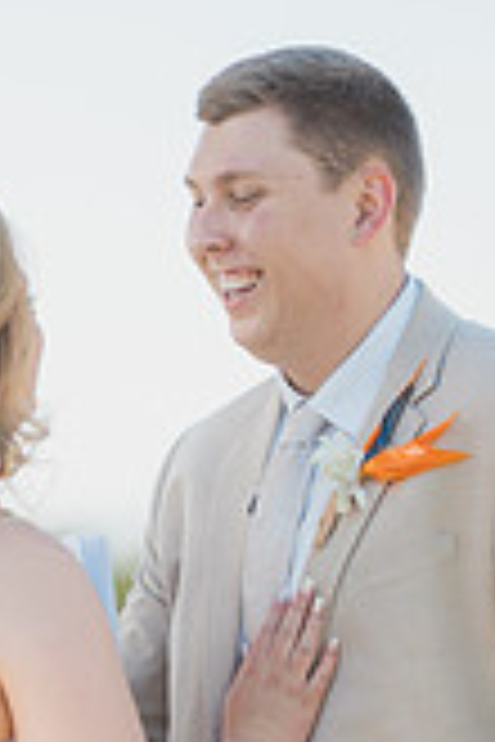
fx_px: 4785
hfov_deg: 5.9
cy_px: 755
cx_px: 76
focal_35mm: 232
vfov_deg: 8.8
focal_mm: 85
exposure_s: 1/2000
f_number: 1.8
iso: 125
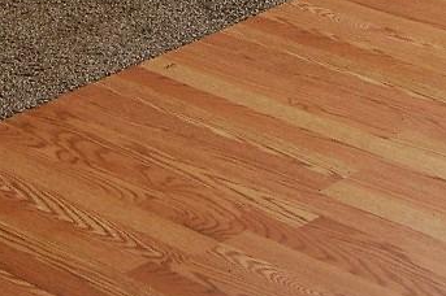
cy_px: -412
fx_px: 1832
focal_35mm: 148
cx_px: -113
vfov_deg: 8.5
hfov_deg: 13.4
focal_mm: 18
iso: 400
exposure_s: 1/100
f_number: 4.5
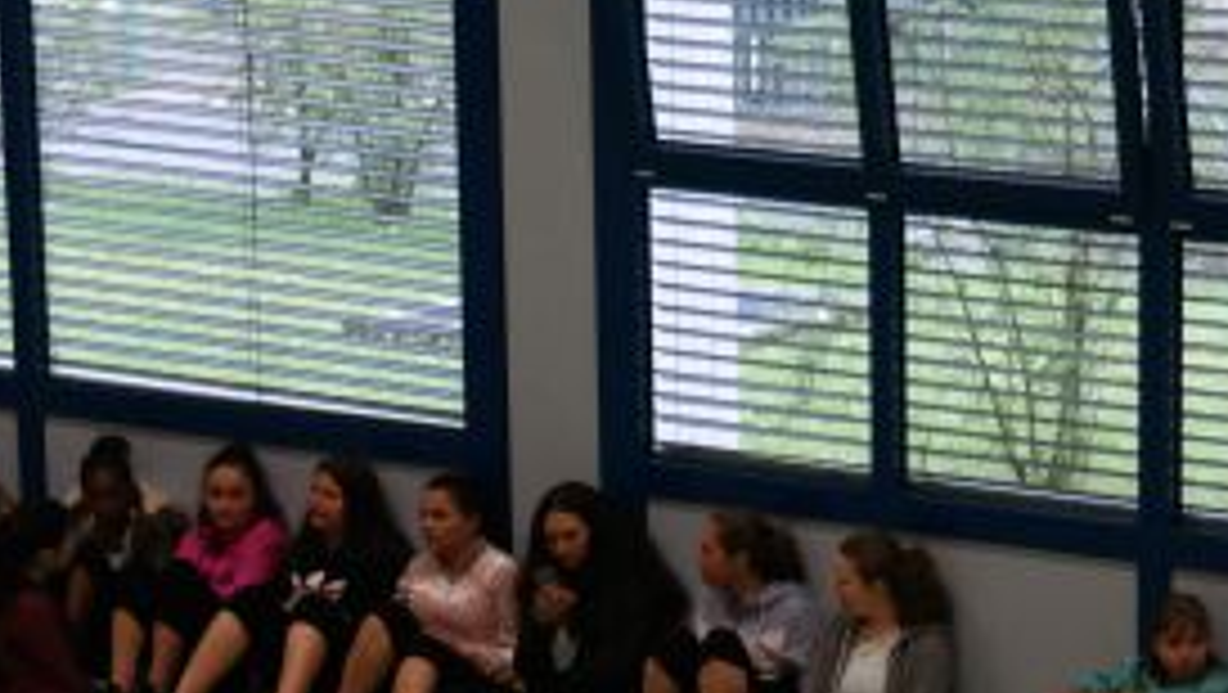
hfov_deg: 10.5
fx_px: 6712
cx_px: 594
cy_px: 826
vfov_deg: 5.9
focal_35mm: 206
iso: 1600
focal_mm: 55
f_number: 5.6
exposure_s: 1/80
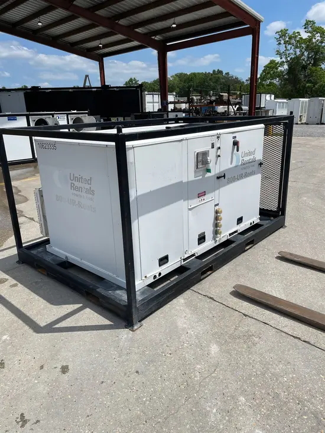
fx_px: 325
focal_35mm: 26
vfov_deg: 67.3
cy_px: 216
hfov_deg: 53.1
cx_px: 162
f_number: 1.6
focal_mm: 4.2
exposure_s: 1/6897
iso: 32
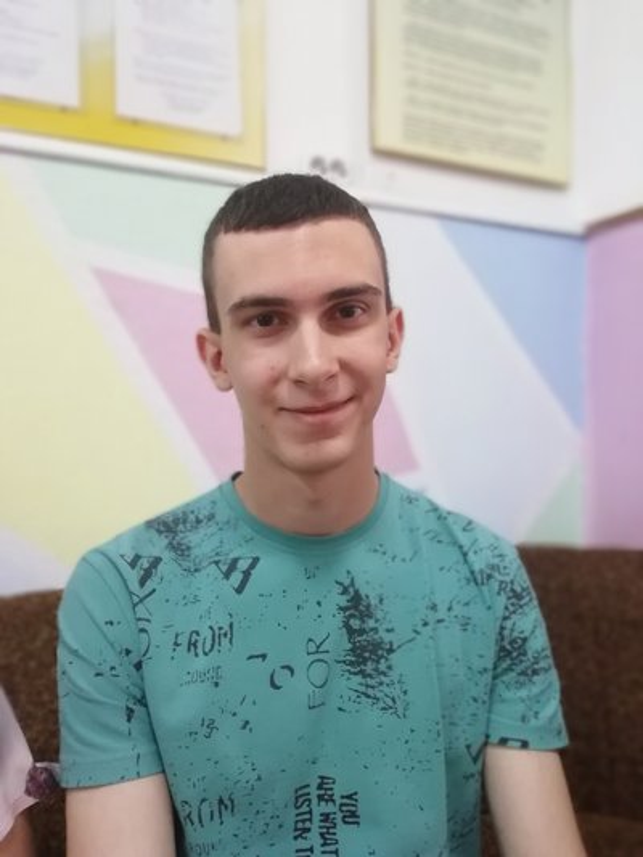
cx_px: 322
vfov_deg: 67.3
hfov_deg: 53.1
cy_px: 428
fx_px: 644
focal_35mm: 26
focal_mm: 3.46
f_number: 4
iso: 250
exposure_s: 1/33.3
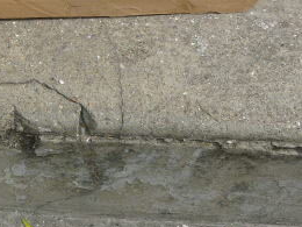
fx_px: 602
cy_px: 19
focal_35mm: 69
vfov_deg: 20.8
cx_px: -67
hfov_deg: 25.1
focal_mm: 4.6
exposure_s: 1/200
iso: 100
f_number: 5.6
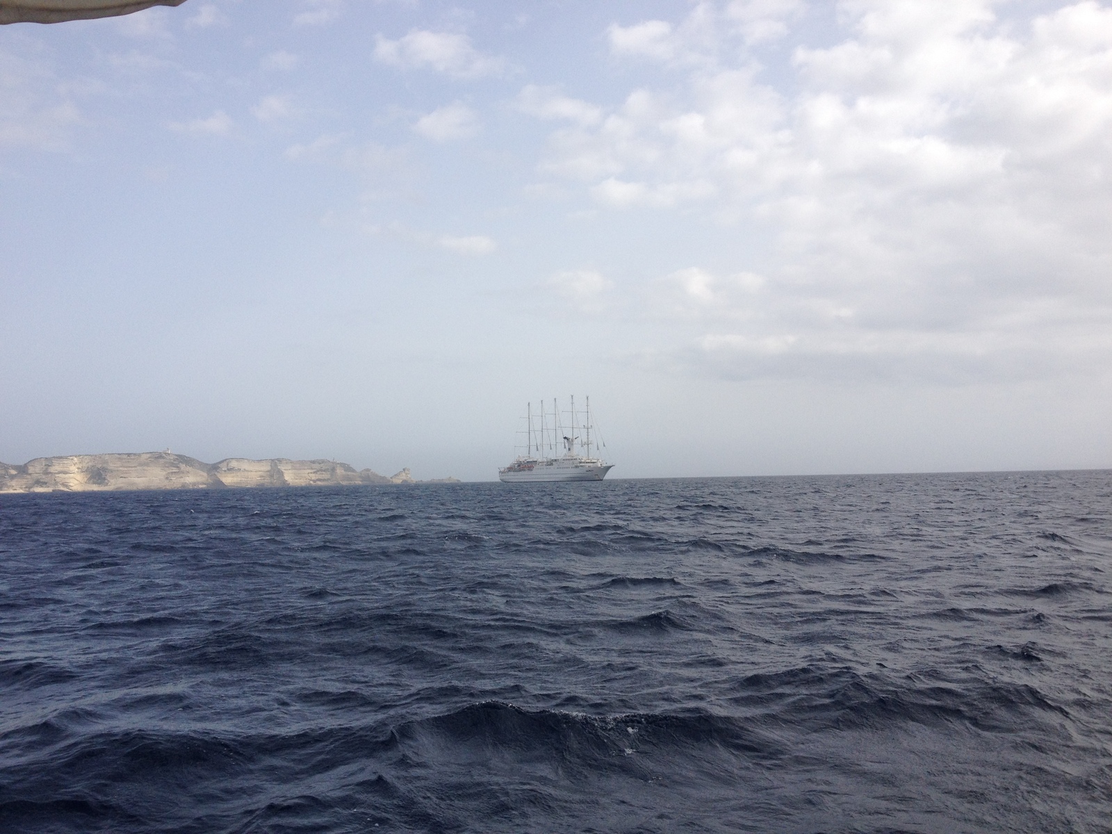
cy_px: 417
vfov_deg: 40.7
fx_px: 1124
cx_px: 556
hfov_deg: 52.6
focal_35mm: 35
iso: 64
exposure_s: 1/1577
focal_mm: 4.28
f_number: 2.4
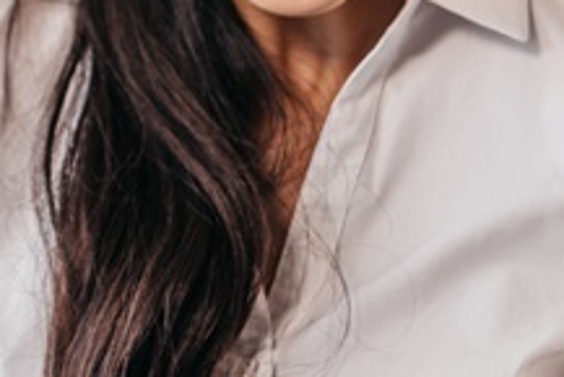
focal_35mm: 184
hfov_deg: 11.0
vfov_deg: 7.4
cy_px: -9
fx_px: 2884
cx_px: -109
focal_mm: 50
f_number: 2
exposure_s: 1/160
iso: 64
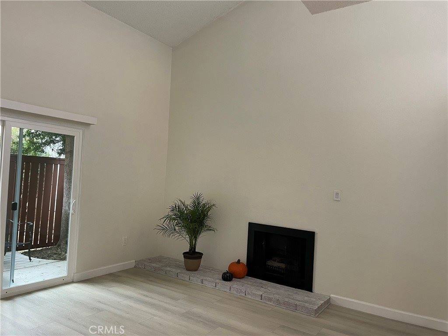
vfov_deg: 53.1
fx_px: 336
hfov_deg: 67.3
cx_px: 224
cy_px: 168
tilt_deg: +2.3
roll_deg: -2.6
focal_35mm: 26
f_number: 1.6
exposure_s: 1/60
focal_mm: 4.2
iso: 160
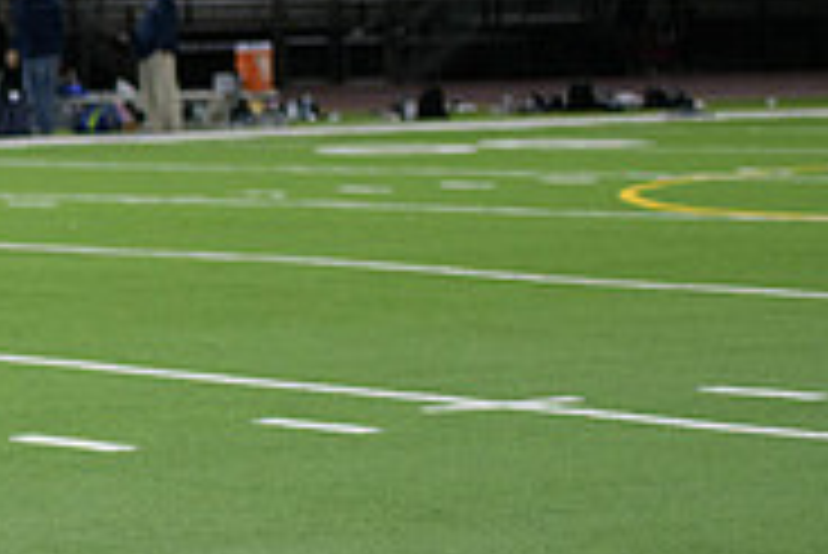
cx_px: -378
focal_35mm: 221
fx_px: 5087
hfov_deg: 9.1
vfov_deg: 6.2
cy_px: 236
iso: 2500
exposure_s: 1/640
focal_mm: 70
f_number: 2.8
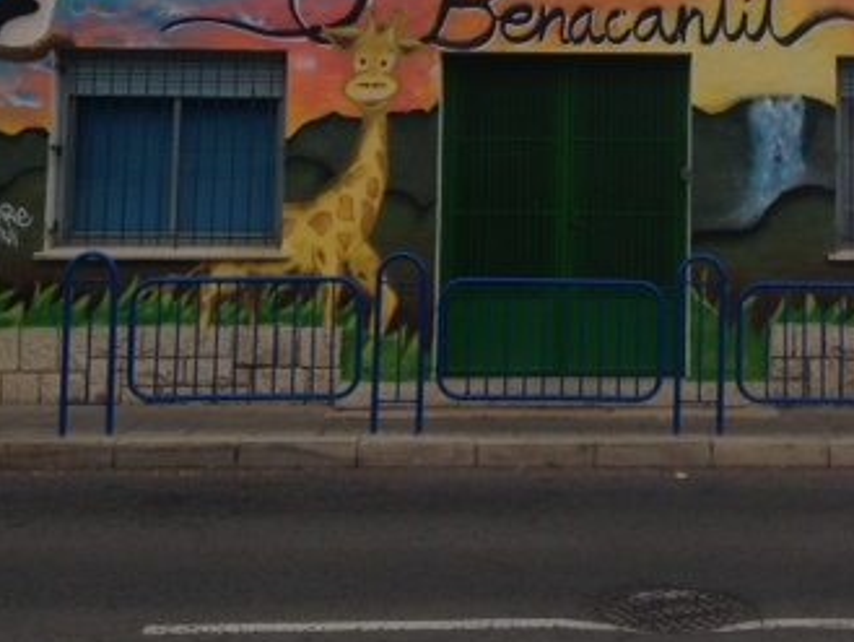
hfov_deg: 28.1
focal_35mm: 68
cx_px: 657
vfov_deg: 21.1
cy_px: 52
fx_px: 1678
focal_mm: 4.28
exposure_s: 1/665
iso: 50
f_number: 2.4
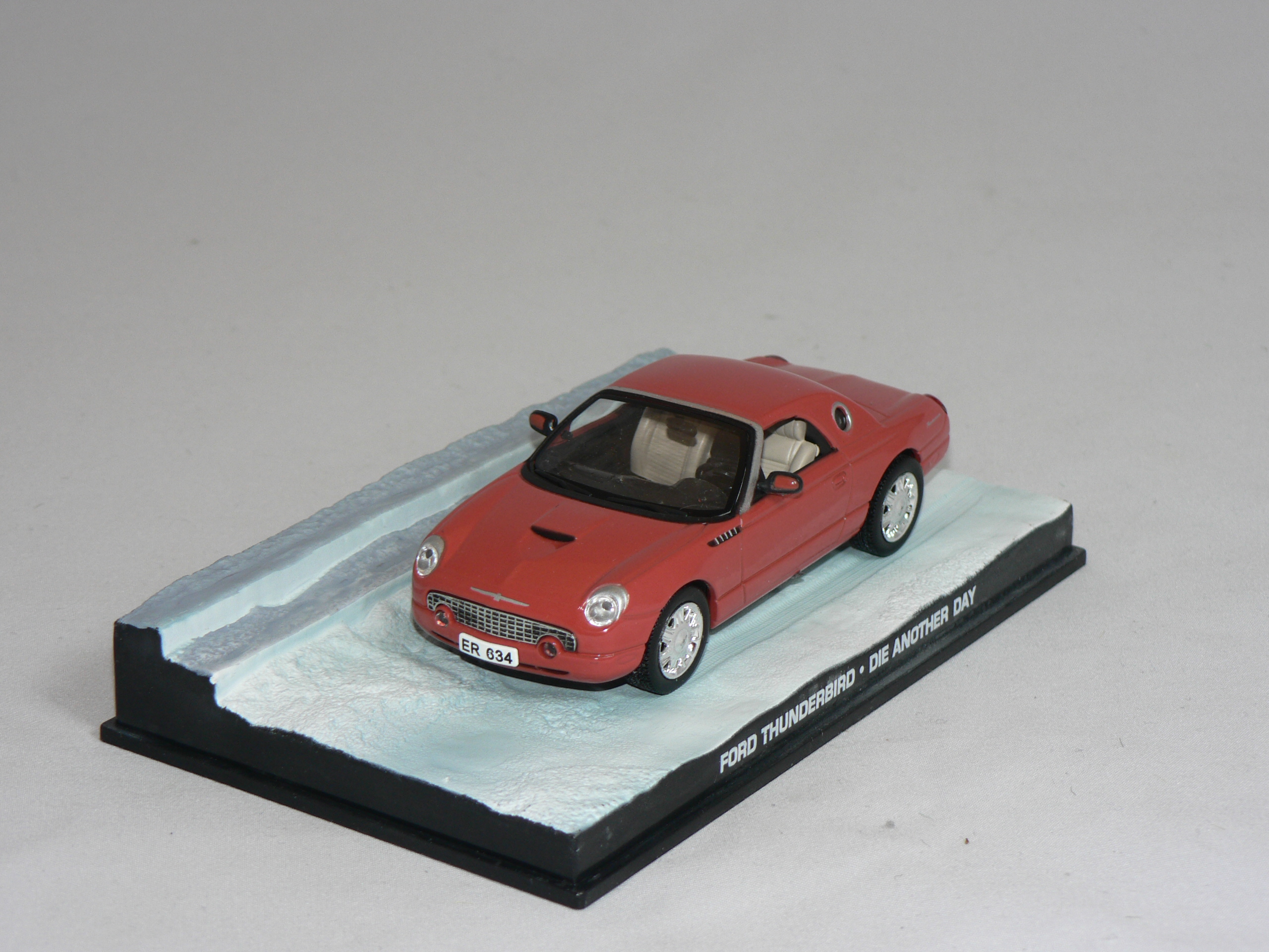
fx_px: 3263
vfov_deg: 16.6
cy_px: 476
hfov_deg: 22.0
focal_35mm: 89
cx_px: 634
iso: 80
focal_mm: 14.9
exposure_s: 1/60
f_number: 3.2
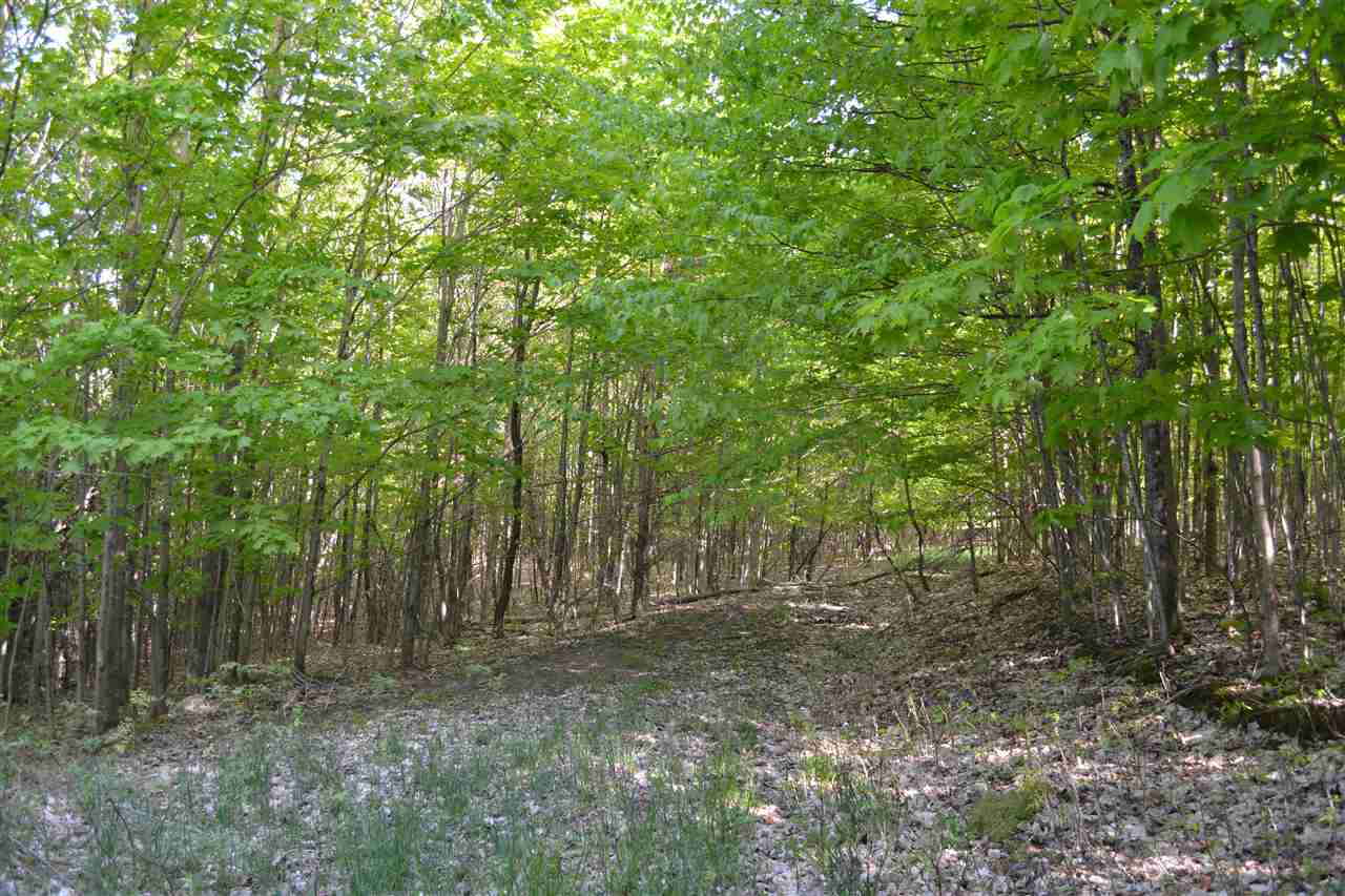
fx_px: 1009
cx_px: 672
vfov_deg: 47.9
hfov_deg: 67.4
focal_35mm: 27
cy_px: 448
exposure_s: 1/80
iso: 400
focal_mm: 18
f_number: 4.5
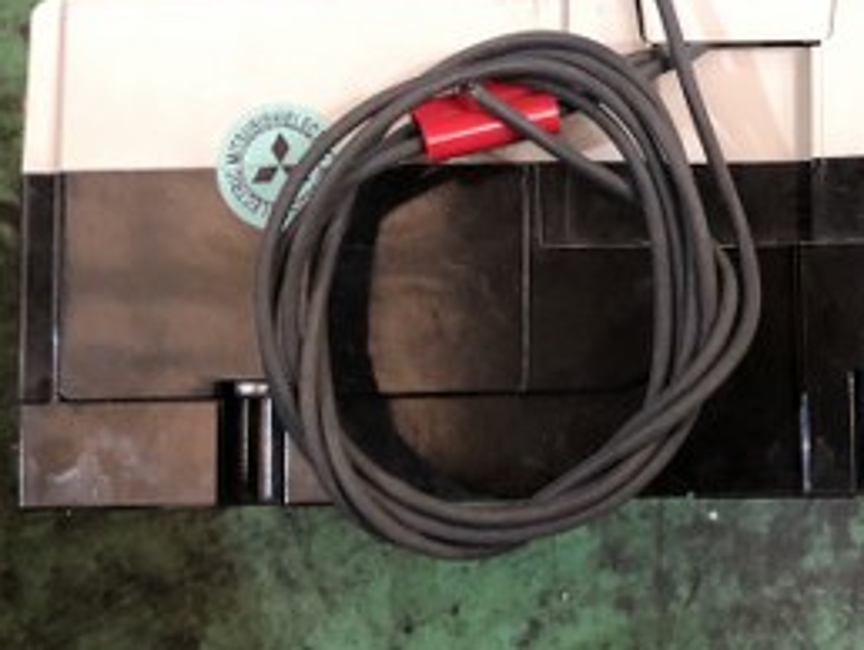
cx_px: 680
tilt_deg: -82.3
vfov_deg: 22.6
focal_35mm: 65
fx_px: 1624
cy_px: 241
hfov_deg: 29.2
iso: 100
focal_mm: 3.99
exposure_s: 1/15
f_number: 1.8
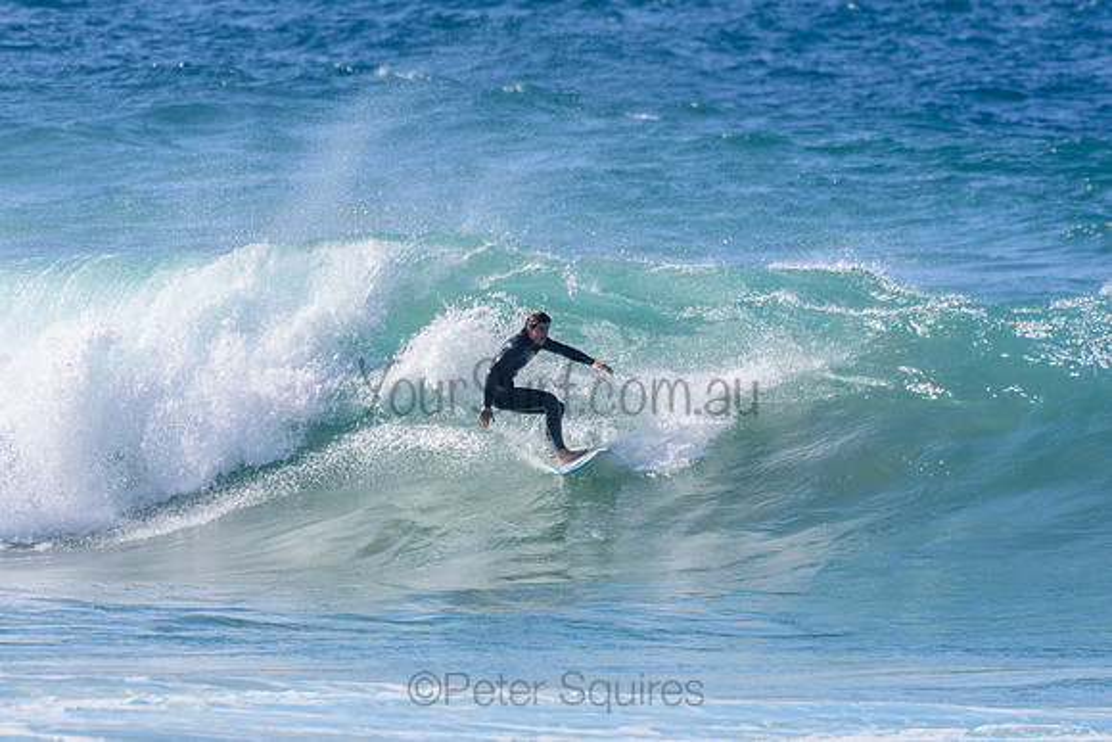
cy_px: 371
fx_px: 23171
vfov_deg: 1.8
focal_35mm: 750
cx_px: 556
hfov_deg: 2.7
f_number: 5.6
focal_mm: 500
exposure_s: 1/2000
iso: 280
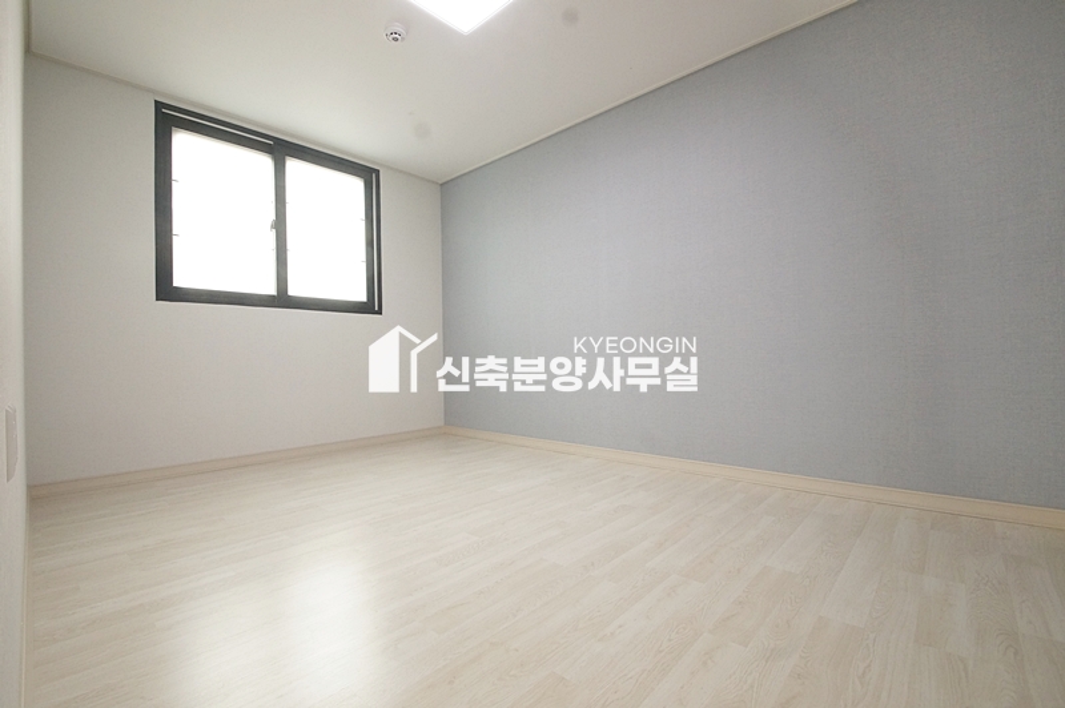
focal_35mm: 15
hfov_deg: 100.4
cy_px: 354
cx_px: 532
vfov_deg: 77.2
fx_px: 443
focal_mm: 10
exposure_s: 1/50
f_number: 9
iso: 1600
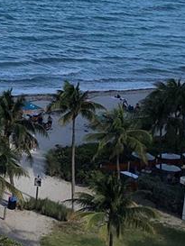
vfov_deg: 16.0
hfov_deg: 11.1
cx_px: -163
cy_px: 68
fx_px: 876
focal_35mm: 123
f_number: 1.8
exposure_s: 1/1675
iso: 20
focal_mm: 3.99
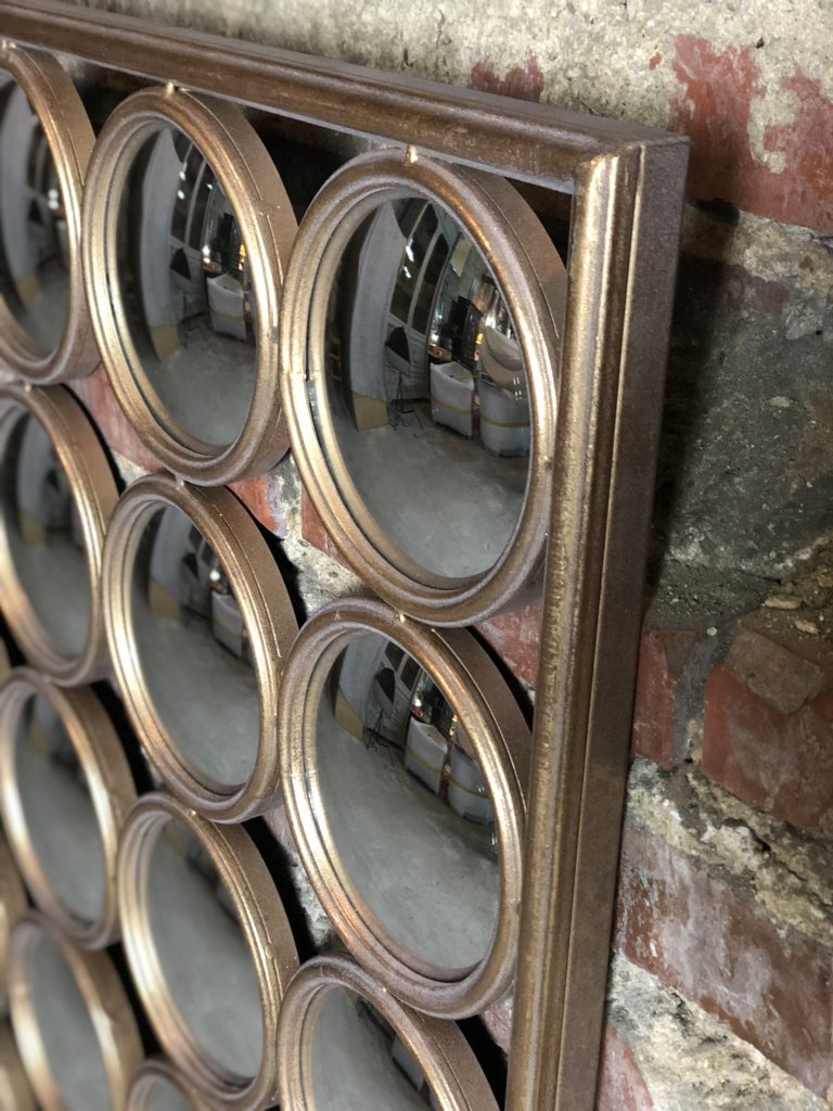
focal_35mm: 52
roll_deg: +1.1
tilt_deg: -23.8
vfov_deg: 36.8
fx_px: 1668
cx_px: 416
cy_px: 556
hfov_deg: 28.0
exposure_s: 1/10
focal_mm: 6
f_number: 2.4
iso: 160
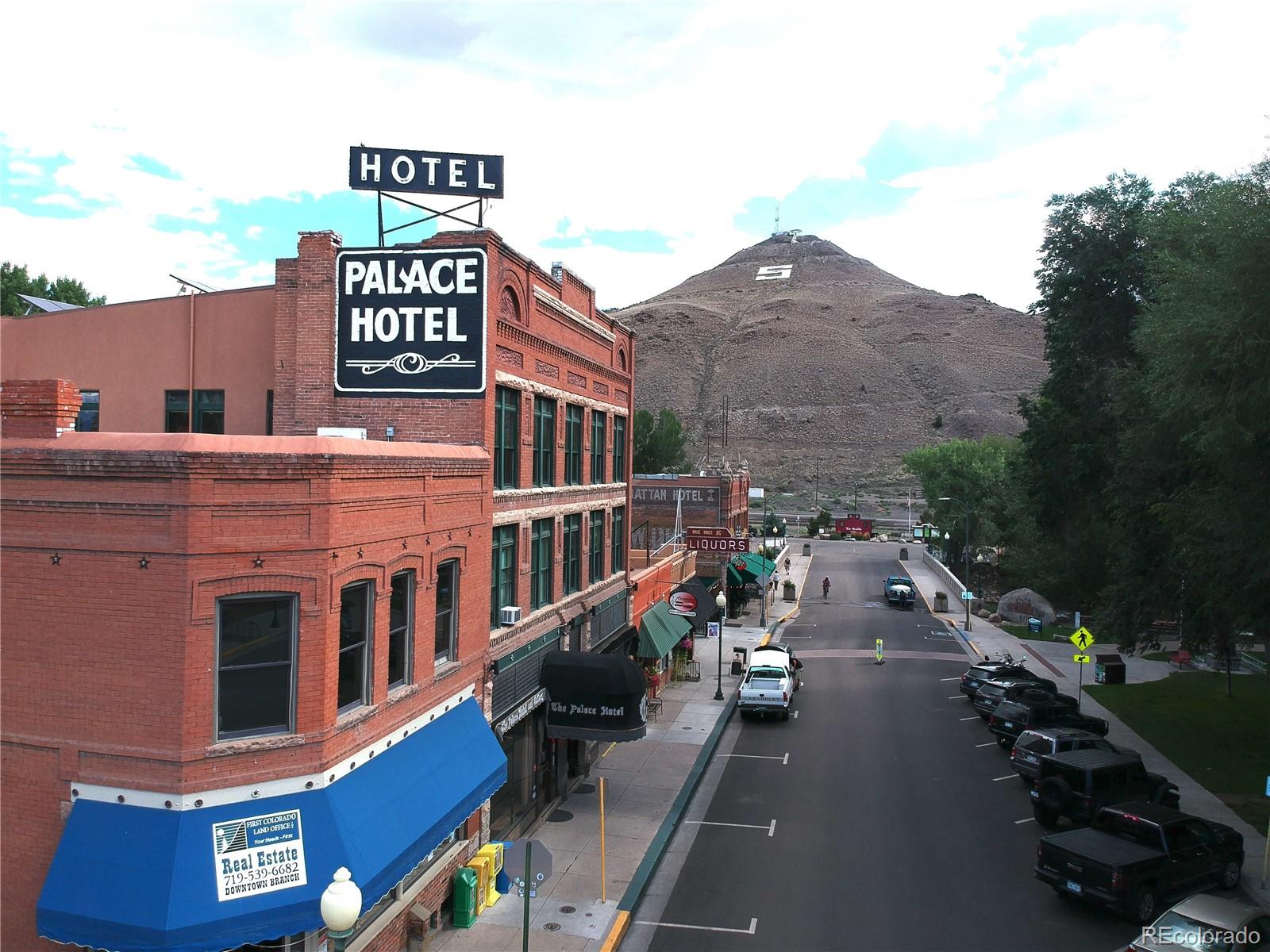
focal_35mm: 25
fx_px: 917
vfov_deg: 54.9
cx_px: 635
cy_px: 476
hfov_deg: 69.4
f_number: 2.6
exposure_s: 1/800
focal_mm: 4.49
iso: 100
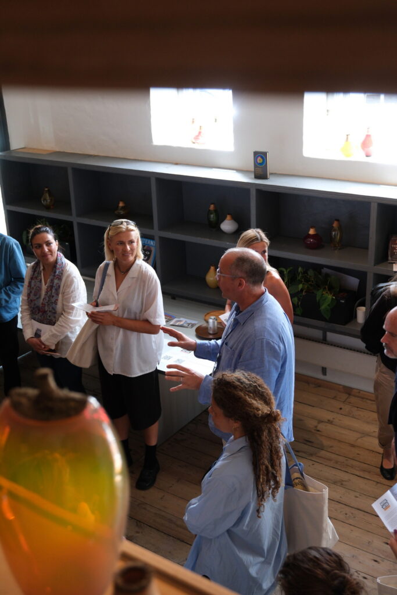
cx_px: 198
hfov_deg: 31.9
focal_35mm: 42
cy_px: 298
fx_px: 694
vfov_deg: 46.4
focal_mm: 27.9
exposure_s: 1/125
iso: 1250
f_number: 3.6
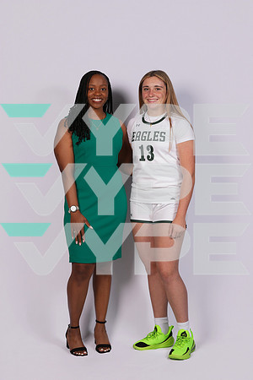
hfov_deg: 19.5
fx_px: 738
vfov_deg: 28.8
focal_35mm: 70
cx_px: 126
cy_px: 190
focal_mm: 70
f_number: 11
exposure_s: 1/125
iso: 160
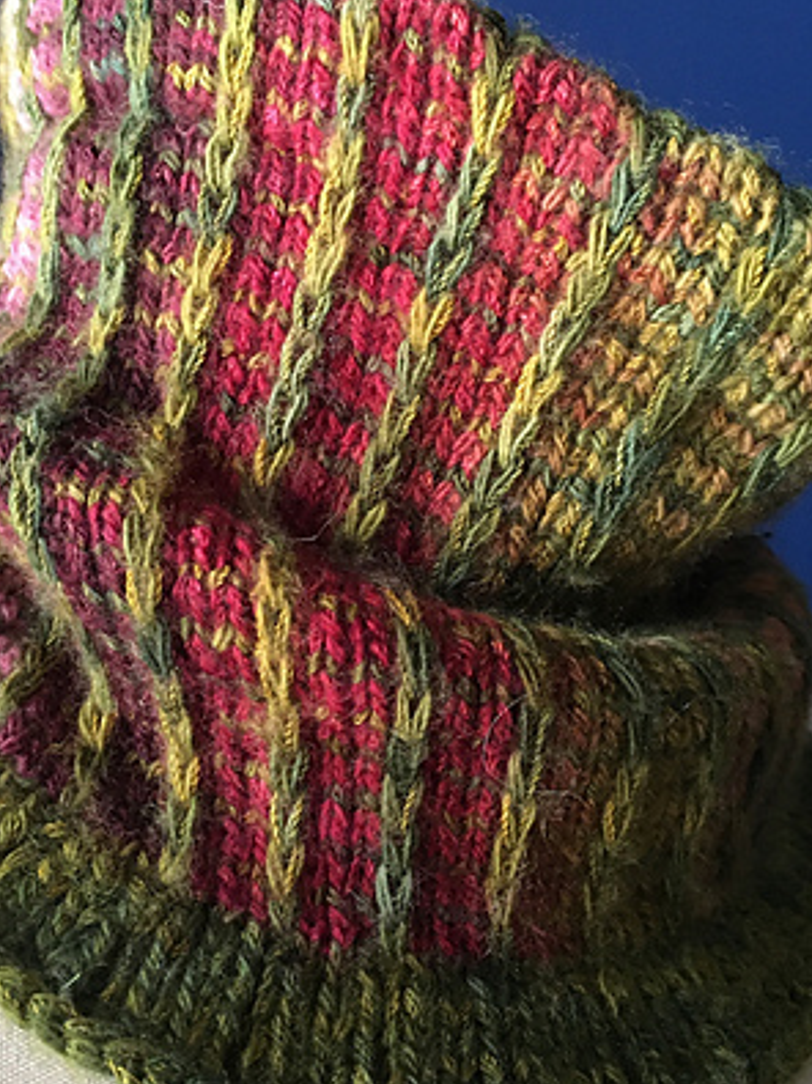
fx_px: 1471
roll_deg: +4.3
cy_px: 519
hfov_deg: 30.8
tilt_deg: -3.8
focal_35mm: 47
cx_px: 351
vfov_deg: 40.4
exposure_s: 1/15
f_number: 2.2
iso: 200
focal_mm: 4.15
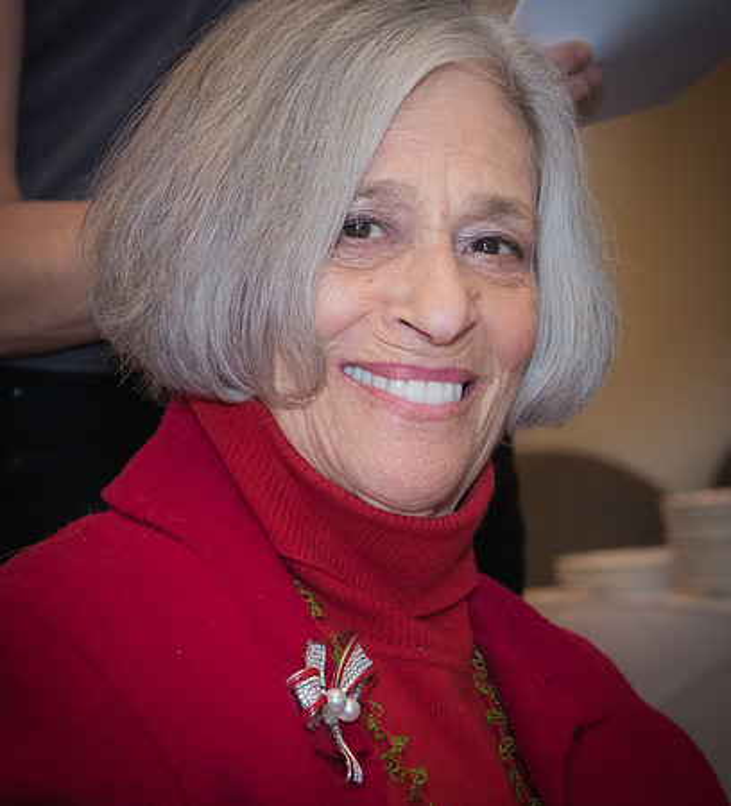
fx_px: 4810
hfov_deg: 8.7
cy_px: 635
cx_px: 402
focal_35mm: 191
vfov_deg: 9.6
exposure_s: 1/60
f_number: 6.3
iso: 800
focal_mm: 70
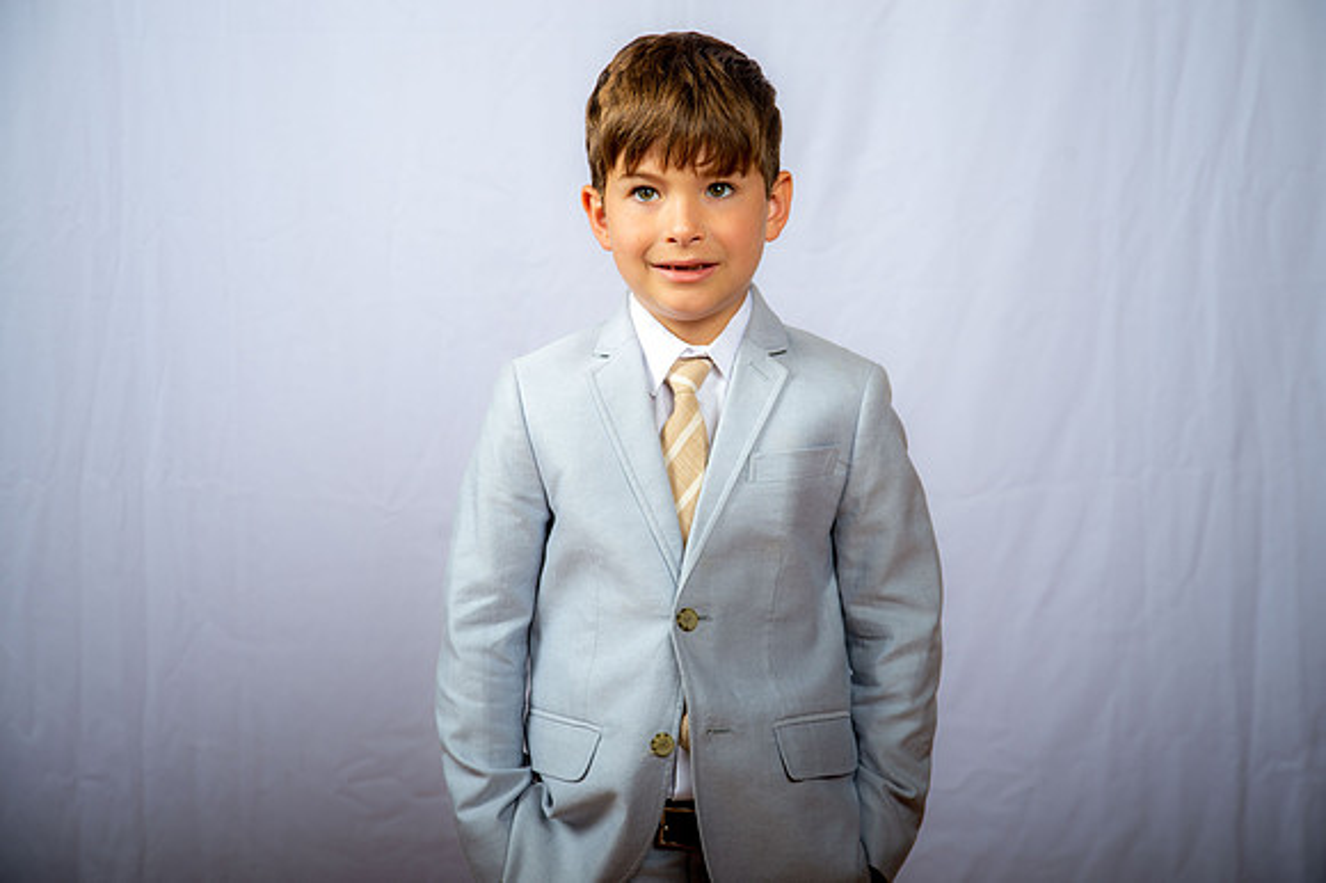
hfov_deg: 28.9
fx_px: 2577
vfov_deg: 19.4
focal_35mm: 70
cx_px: 663
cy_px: 442
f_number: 6.3
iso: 250
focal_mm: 70
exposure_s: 1/200
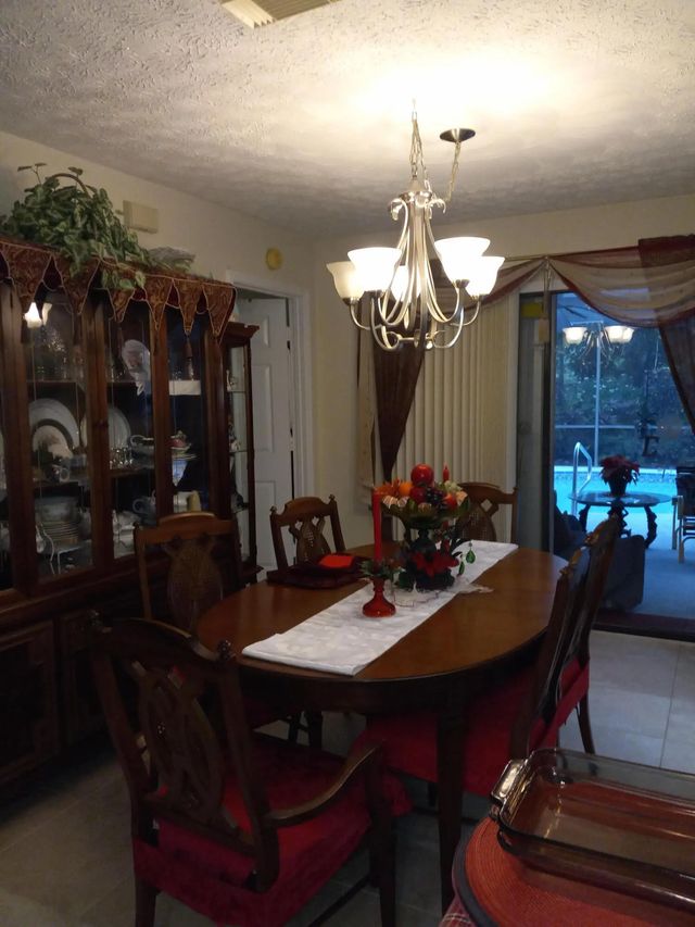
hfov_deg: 51.4
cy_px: 464
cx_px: 348
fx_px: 723
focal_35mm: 27
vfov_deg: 65.3
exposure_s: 1/50
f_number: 1.8
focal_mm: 3.94
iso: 200
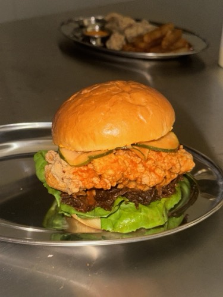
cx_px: 112
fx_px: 412
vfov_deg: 39.7
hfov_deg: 30.3
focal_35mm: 48
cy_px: 148
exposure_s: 1/17
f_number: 1.78
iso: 100
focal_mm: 6.86
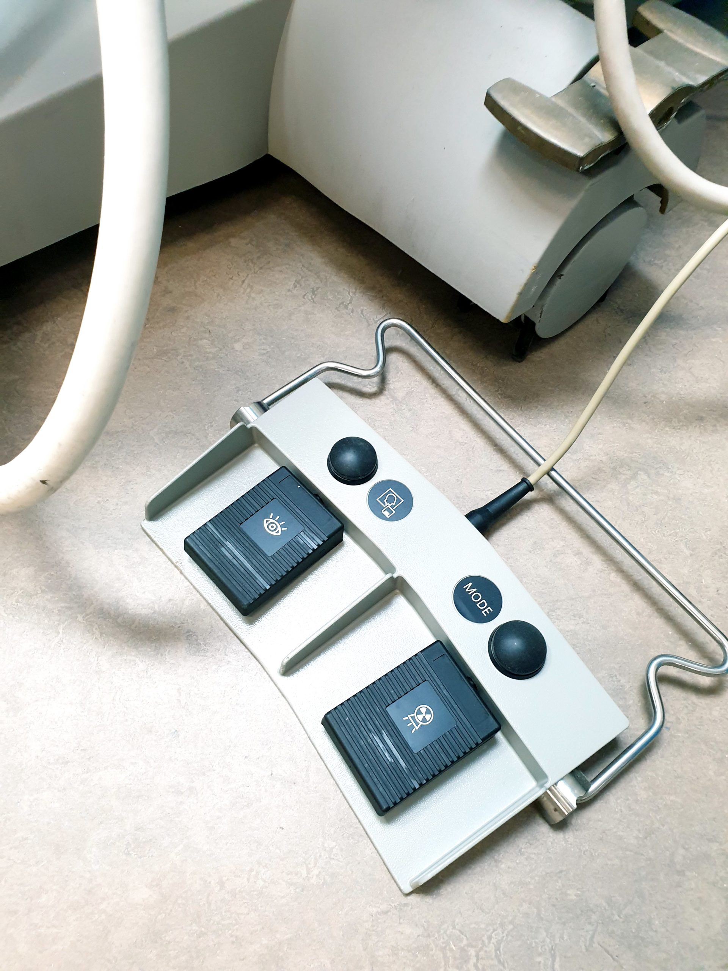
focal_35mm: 26
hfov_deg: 53.1
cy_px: 486
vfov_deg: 67.3
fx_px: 729
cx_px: 364
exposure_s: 1/33
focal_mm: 4.3
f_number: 2.4
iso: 250
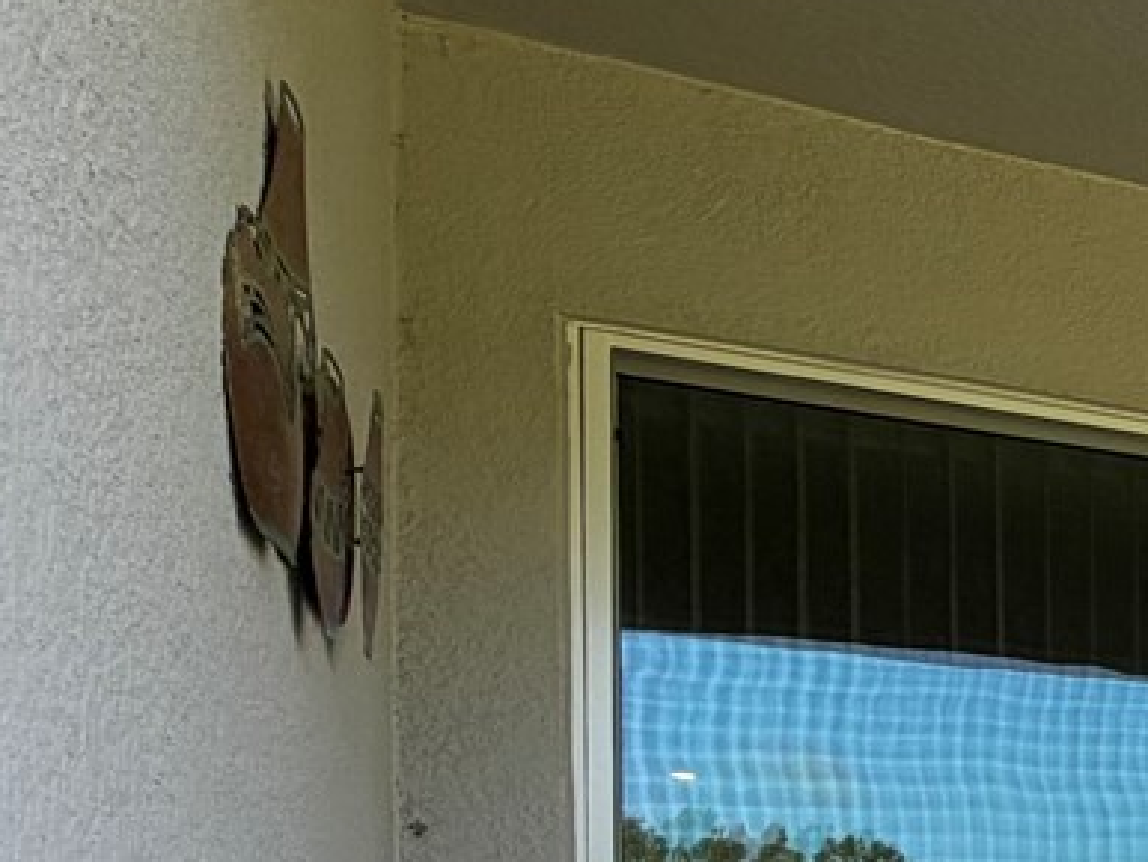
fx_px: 1925
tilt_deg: +0.8
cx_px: 2067
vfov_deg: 23.5
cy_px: 984
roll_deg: +1.3
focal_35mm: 58
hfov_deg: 21.5
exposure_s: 1/250
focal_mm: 2.22
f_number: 2.2
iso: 40
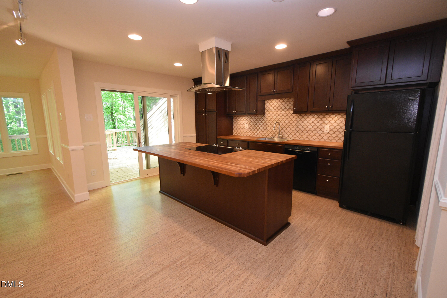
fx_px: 186
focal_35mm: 15
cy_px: 149
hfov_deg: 100.4
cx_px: 224
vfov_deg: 77.3
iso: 1600
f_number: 4.5
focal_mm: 10
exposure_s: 1/60
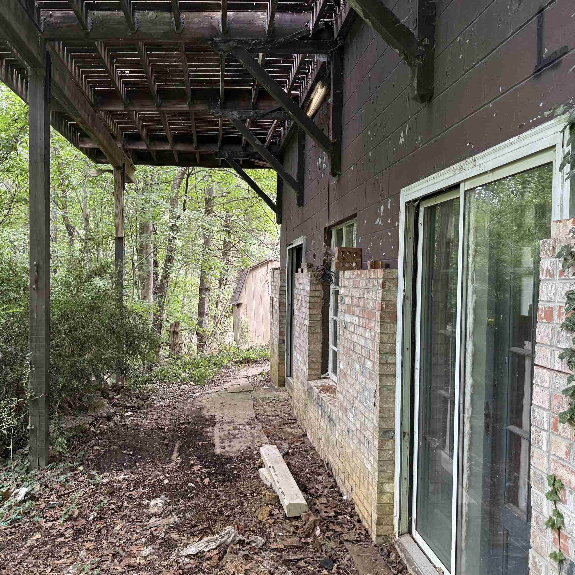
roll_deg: -1.8
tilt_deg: -0.9
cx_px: 235
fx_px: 545
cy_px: 290
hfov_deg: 55.3
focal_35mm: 29
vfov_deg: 55.6
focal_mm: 6.76
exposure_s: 1/79
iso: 200
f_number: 1.78
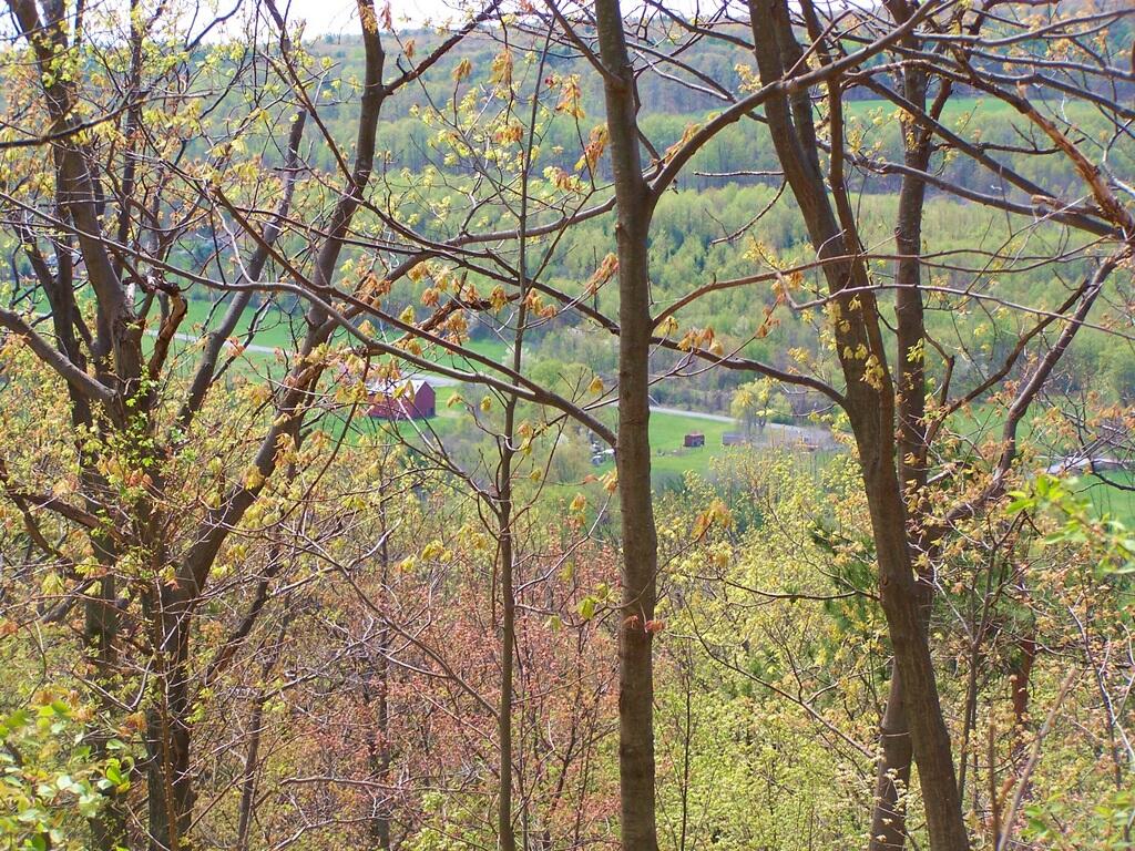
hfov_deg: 18.7
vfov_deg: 14.1
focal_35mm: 105
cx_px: 568
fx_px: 3443
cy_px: 426
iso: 80
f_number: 3.2
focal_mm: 17.5
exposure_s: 1/320
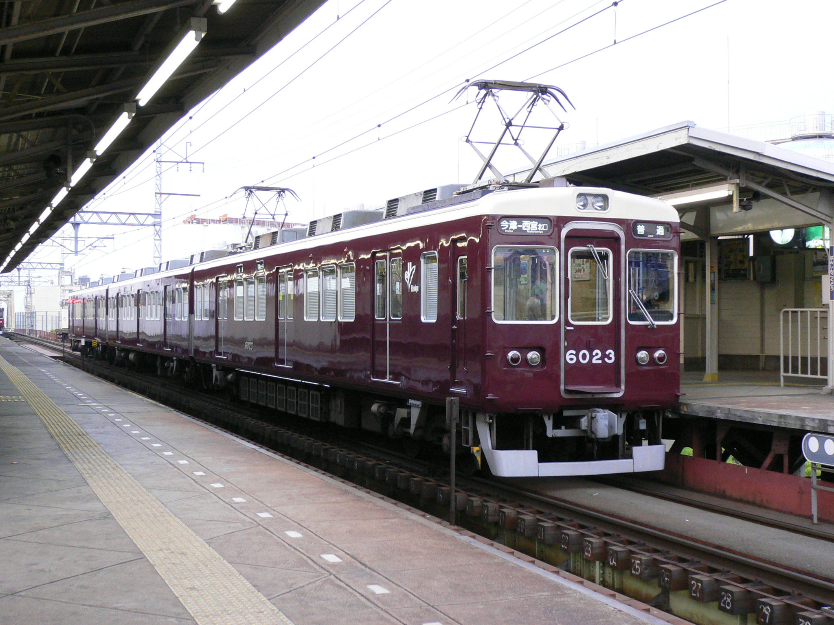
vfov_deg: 28.6
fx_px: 1229
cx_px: 417
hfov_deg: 37.5
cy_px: 312
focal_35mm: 51
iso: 200
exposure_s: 1/60
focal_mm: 8.5
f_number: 3.4
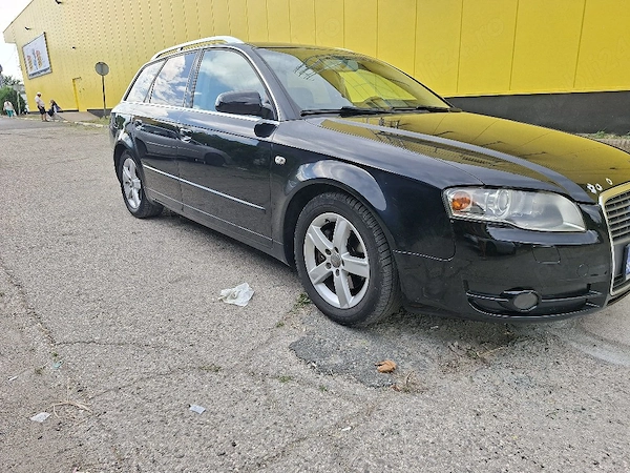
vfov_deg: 58.9
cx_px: 315
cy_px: 236
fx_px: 419
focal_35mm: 23
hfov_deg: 73.9
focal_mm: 5.54
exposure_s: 1/526
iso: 50
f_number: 1.8
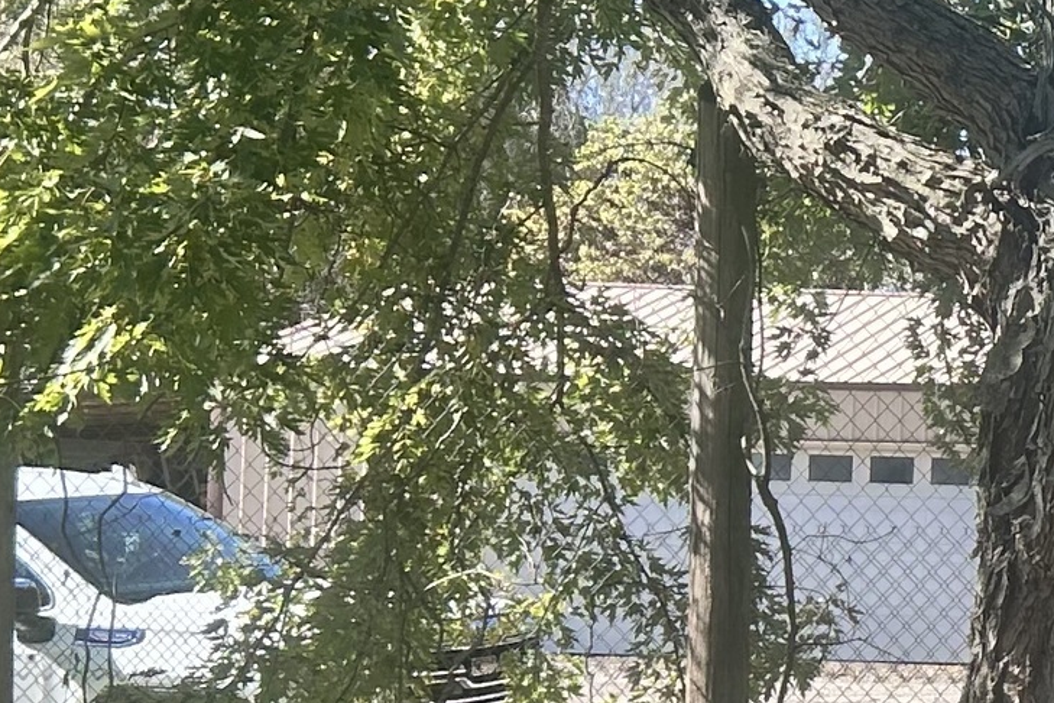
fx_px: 3337
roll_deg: -2.0
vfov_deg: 12.0
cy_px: 466
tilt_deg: +0.2
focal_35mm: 114
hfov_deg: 15.3
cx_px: 1953
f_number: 1.5
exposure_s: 1/991
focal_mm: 5.7
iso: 50
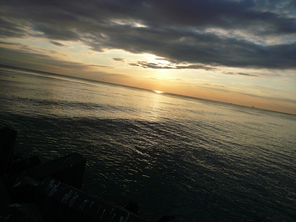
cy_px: 111
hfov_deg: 63.4
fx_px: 239
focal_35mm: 28
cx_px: 148
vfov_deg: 49.7
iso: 100
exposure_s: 1/320
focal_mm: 4.6
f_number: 8
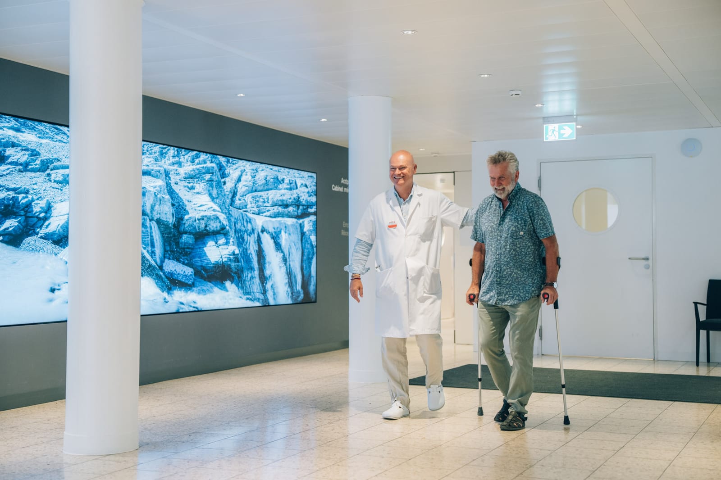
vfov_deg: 27.0
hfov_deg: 39.6
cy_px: 240
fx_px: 1001
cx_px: 360
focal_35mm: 50
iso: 1600
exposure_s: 1/250
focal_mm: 50
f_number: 2.5
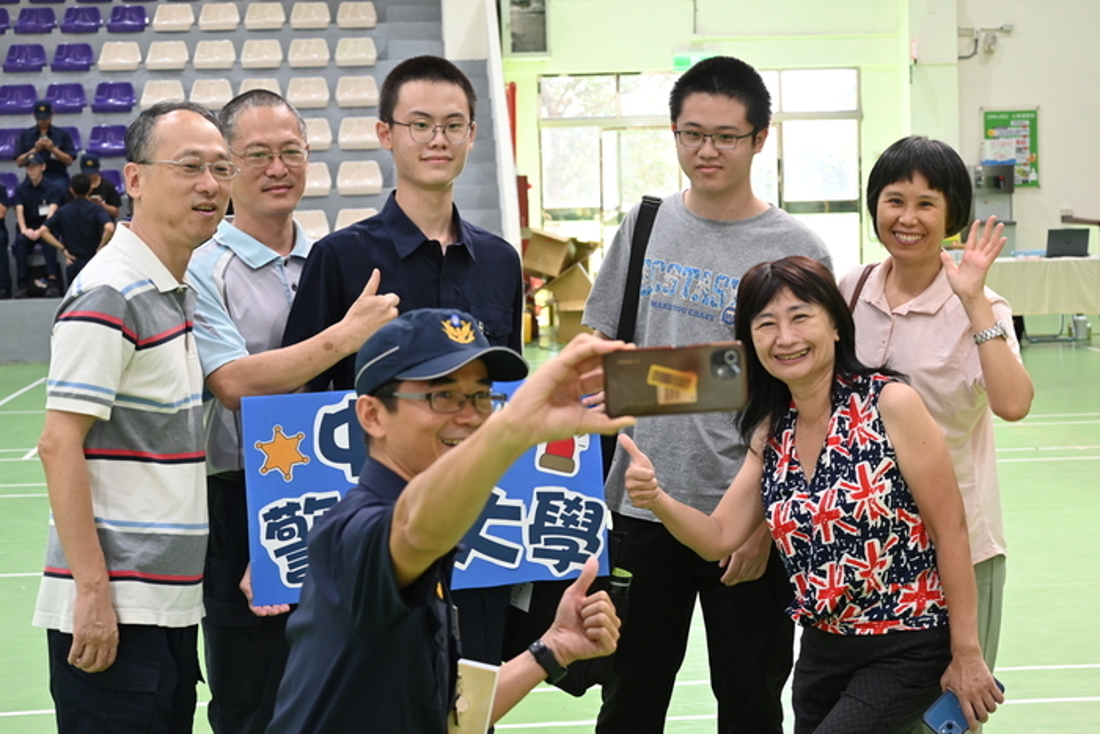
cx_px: 550
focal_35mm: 75
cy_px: 367
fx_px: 2292
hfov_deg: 27.0
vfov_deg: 18.2
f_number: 4.5
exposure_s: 1/125
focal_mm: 50
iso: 720
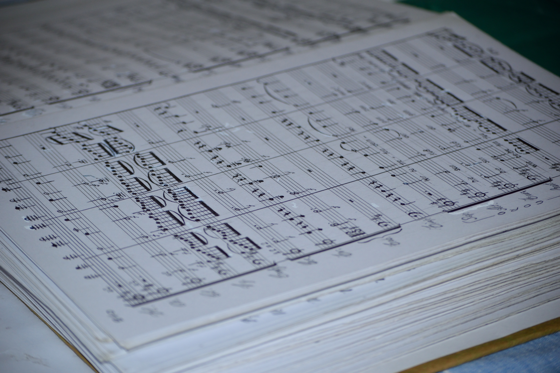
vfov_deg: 13.0
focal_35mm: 105
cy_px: 186
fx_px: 1633
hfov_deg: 19.5
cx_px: 280
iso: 400
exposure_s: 1/60
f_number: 4.5
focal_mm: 70
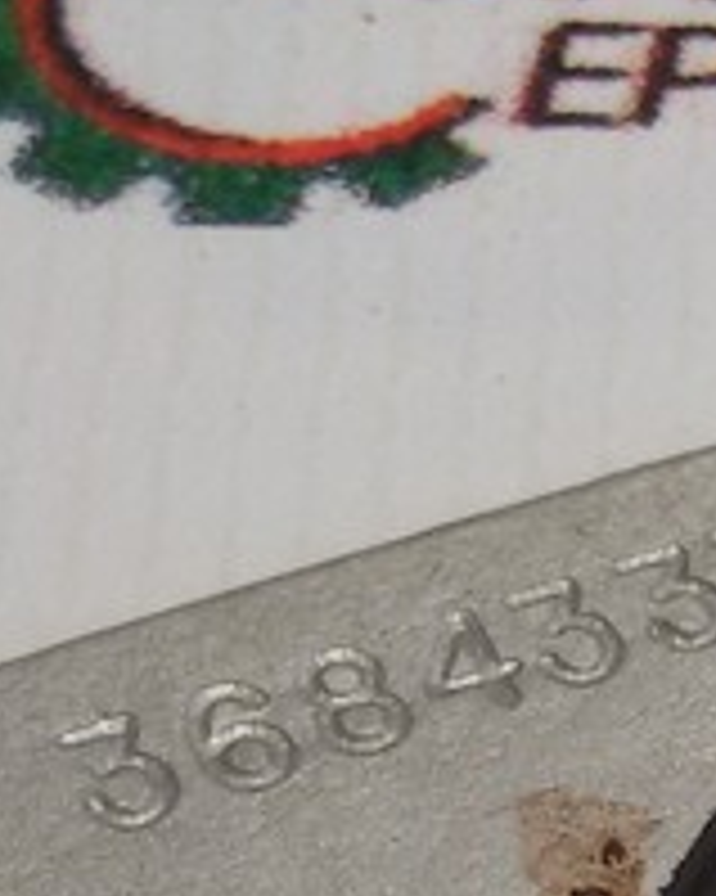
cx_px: 919
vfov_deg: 12.3
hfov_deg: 10.0
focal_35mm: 152
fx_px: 4029
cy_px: 1126
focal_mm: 2.93
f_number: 2.4
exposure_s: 1/100
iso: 50
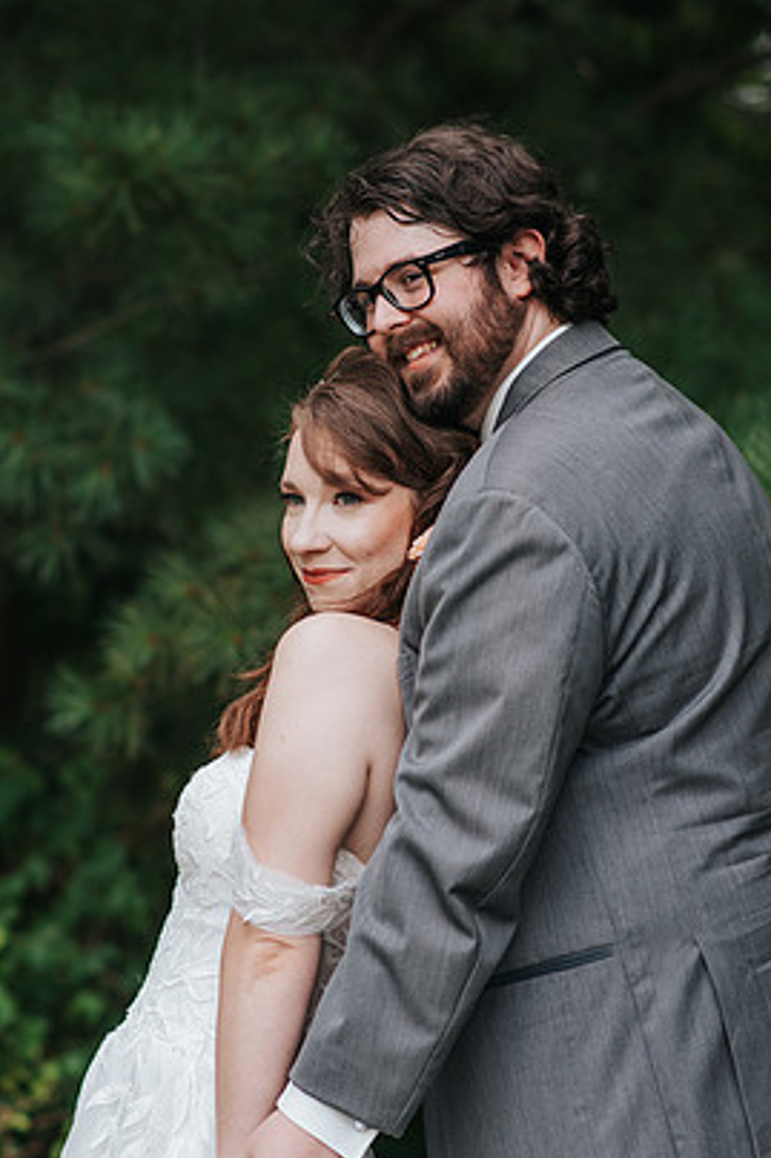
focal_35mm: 142
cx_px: 410
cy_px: 631
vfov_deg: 14.5
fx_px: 4565
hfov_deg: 9.7
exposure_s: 1/640
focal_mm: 85
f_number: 2.8
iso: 200
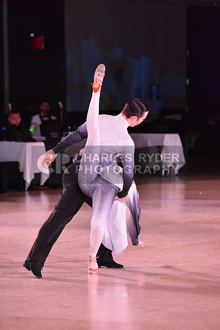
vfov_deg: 10.5
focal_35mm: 195
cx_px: 110
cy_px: 165
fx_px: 1786
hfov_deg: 7.0
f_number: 5
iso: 2500
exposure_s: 1/320
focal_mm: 195
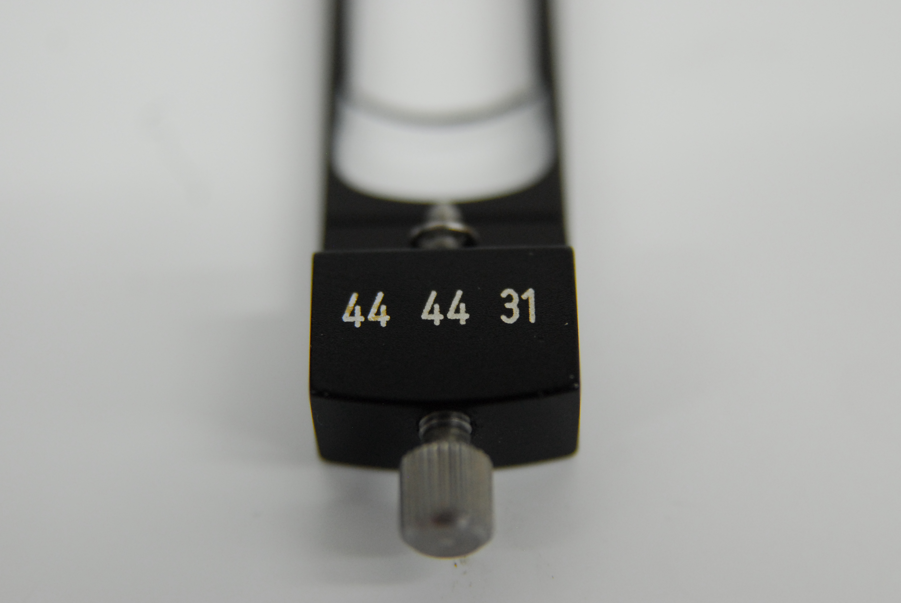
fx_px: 3270
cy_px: 300
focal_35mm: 131
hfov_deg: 15.7
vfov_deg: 10.5
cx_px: 450
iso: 800
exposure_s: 1/100
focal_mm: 85
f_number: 4
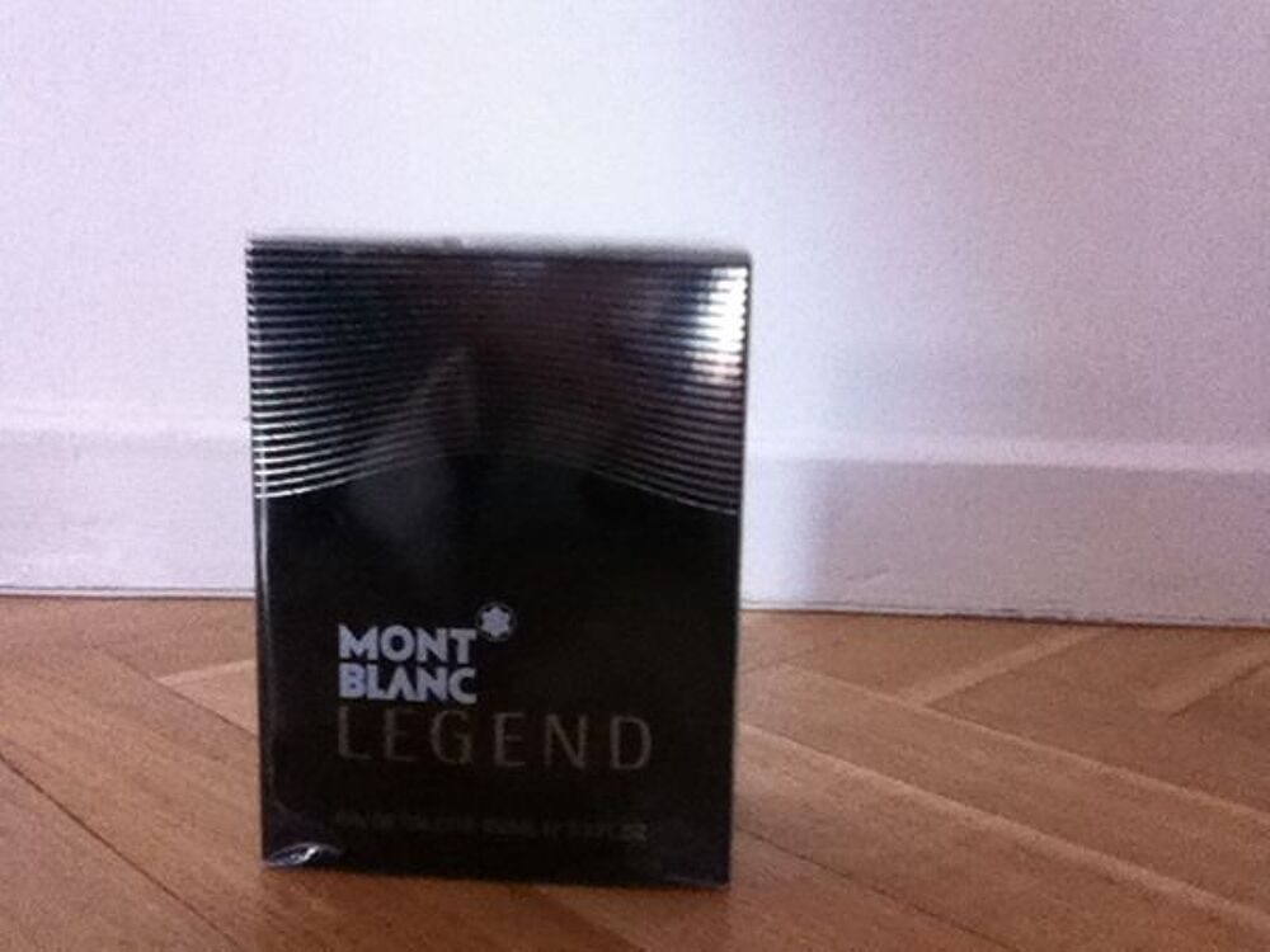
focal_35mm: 35
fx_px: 1284
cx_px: 635
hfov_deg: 52.6
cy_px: 476
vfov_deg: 40.7
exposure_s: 1/30
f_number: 2.4
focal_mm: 3.85
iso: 500
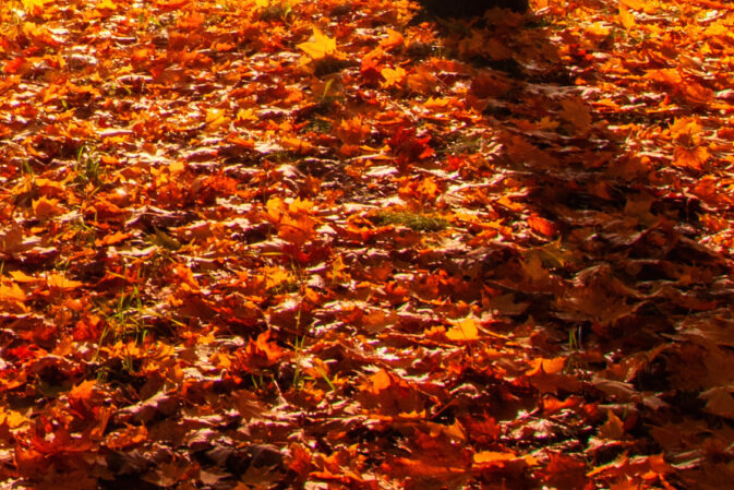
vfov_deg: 11.1
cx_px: -506
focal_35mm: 114
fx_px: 2325
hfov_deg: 15.8
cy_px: -437
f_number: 11
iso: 200
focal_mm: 20
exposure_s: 1/180
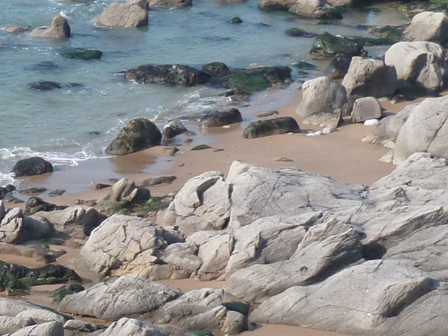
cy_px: 478
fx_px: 3287
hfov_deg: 7.6
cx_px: -347
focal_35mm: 254
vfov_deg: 5.8
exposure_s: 1/320
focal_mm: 10.3
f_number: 4
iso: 80
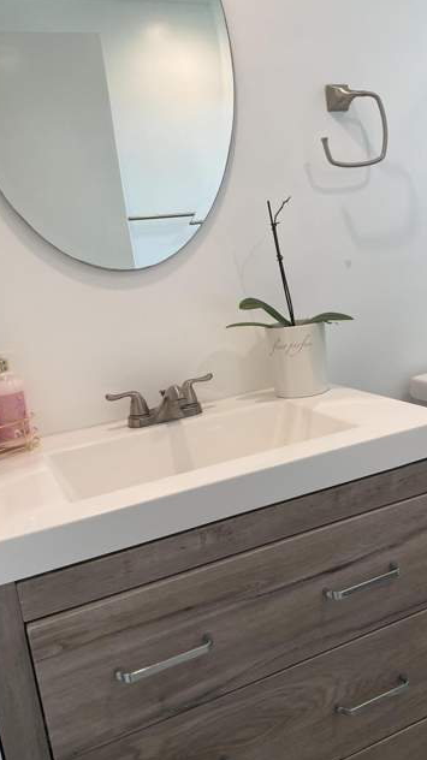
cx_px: 255
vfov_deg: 61.0
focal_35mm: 32
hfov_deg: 36.5
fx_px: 645
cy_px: 380
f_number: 1.8
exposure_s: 1/120
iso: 40
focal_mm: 3
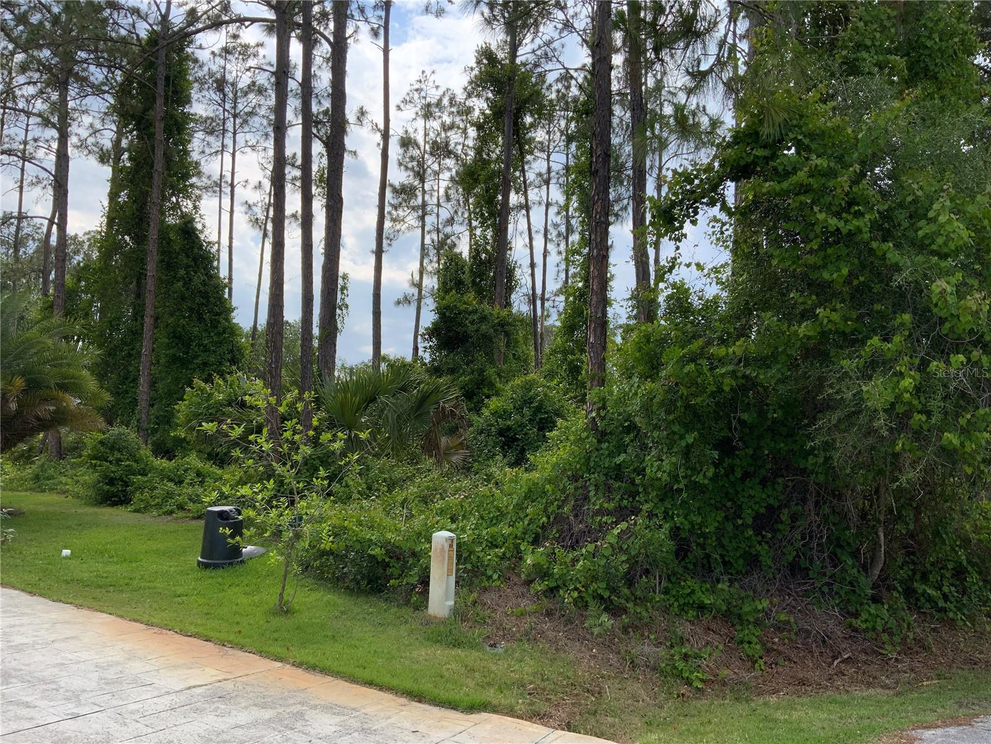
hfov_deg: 61.7
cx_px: 496
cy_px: 372
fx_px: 830
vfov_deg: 48.2
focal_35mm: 29
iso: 16
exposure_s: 1/1490
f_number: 1.8
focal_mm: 3
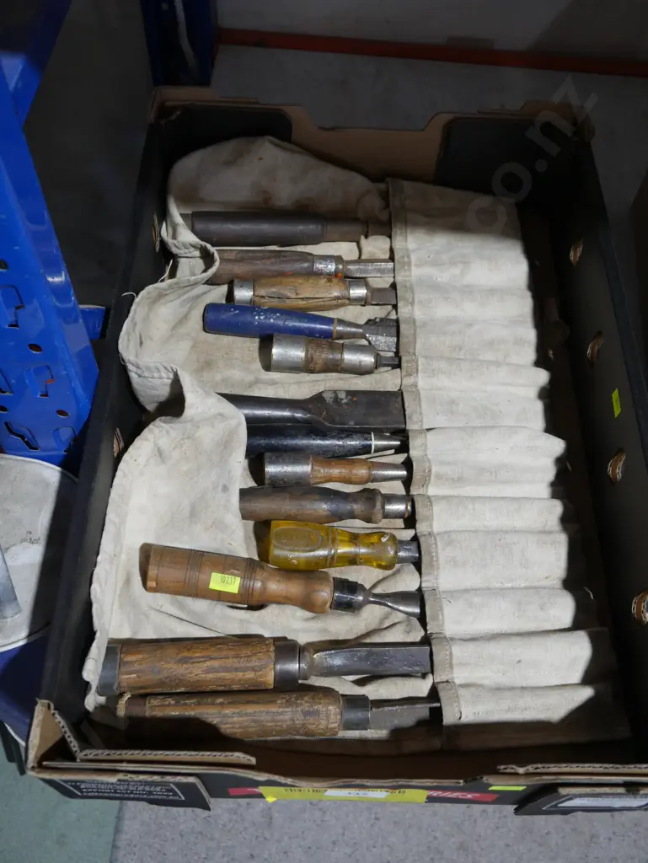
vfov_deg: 53.9
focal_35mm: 34
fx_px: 848
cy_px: 432
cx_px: 324
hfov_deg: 41.8
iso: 500
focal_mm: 17
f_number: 4
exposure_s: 1/60
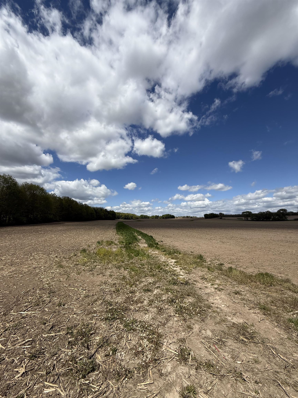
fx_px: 161
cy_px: 199
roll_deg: -0.6
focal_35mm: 14
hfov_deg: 85.7
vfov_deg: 102.1
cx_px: 149
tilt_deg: +8.6
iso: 50
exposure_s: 1/4149
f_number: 2.2
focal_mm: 2.22
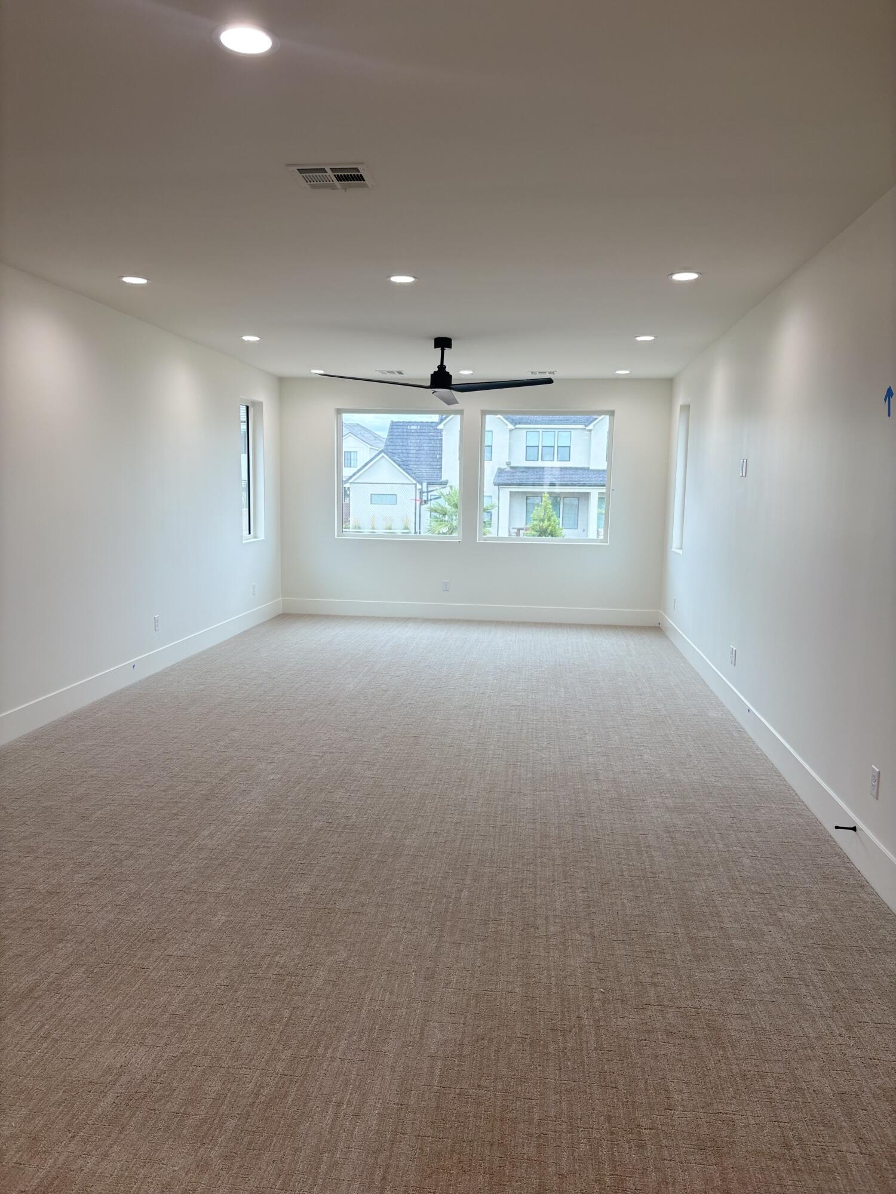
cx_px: 448
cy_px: 597
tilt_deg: -6.6
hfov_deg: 53.1
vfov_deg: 67.3
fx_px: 897
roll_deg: -1.4
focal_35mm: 26
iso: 40
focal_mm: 5.96
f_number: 1.6
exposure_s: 1/120
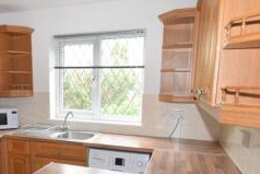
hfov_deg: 53.7
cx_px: 81
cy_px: 136
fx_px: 249
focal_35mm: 34
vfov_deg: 37.2
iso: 800
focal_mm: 11.5
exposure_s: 1/100
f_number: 5
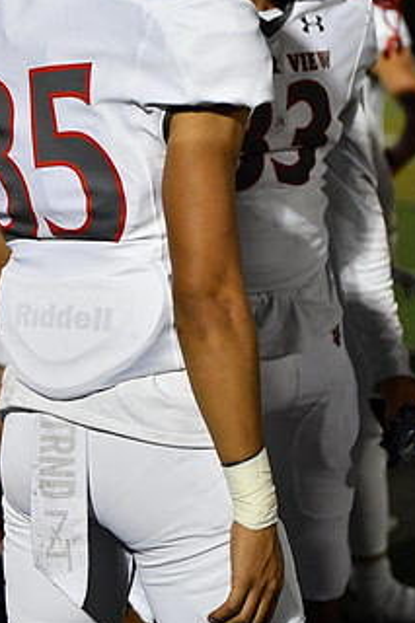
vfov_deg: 16.1
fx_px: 2198
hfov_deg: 10.8
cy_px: 154
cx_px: 133
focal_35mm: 127
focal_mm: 70
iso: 2800
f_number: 2.8
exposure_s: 1/1250
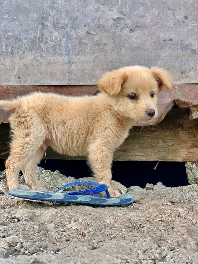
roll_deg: +0.2
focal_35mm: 52
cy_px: 132
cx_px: 99
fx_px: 397
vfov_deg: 36.8
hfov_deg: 28.0
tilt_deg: -0.4
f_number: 2.4
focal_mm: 6
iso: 16
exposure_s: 1/122
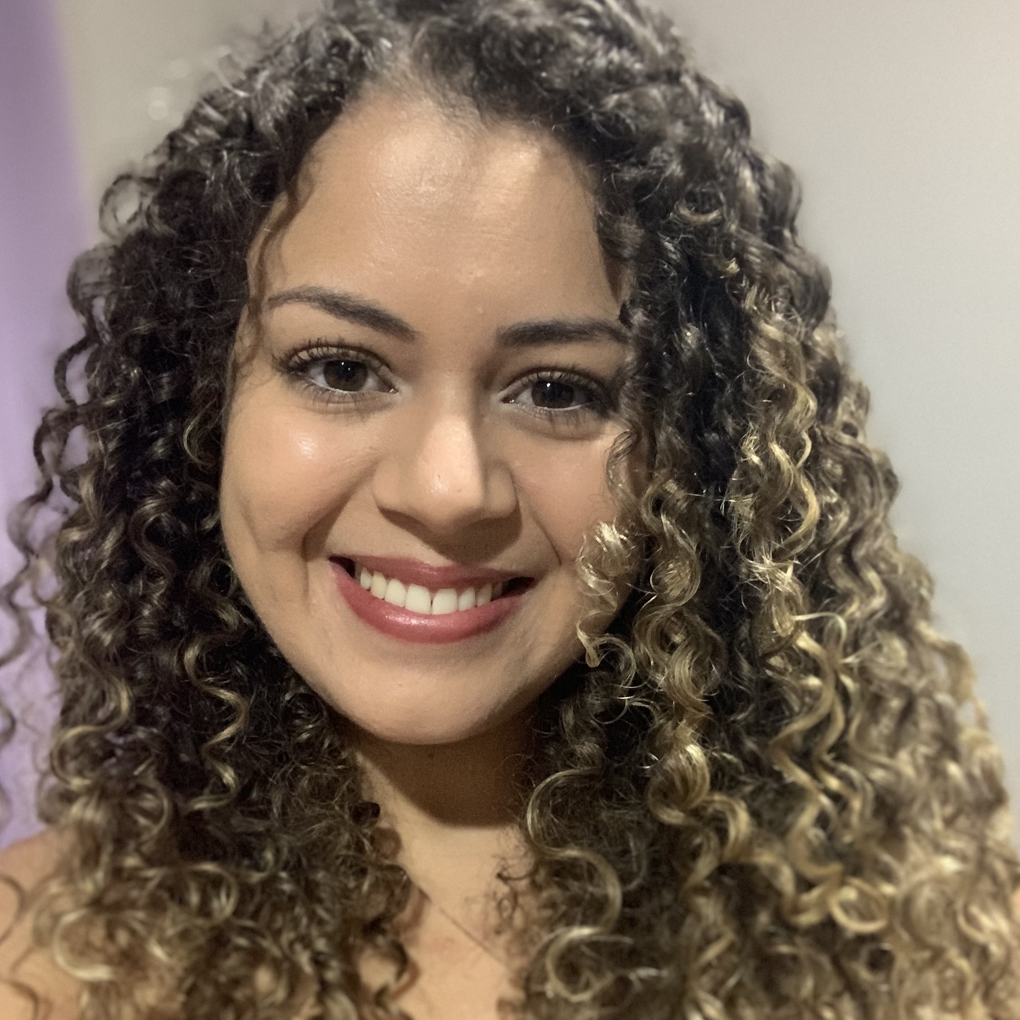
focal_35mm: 38
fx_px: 1267
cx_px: 506
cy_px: 623
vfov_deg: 43.6
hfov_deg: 43.9
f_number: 2.2
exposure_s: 1/24
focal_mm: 2.87
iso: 500
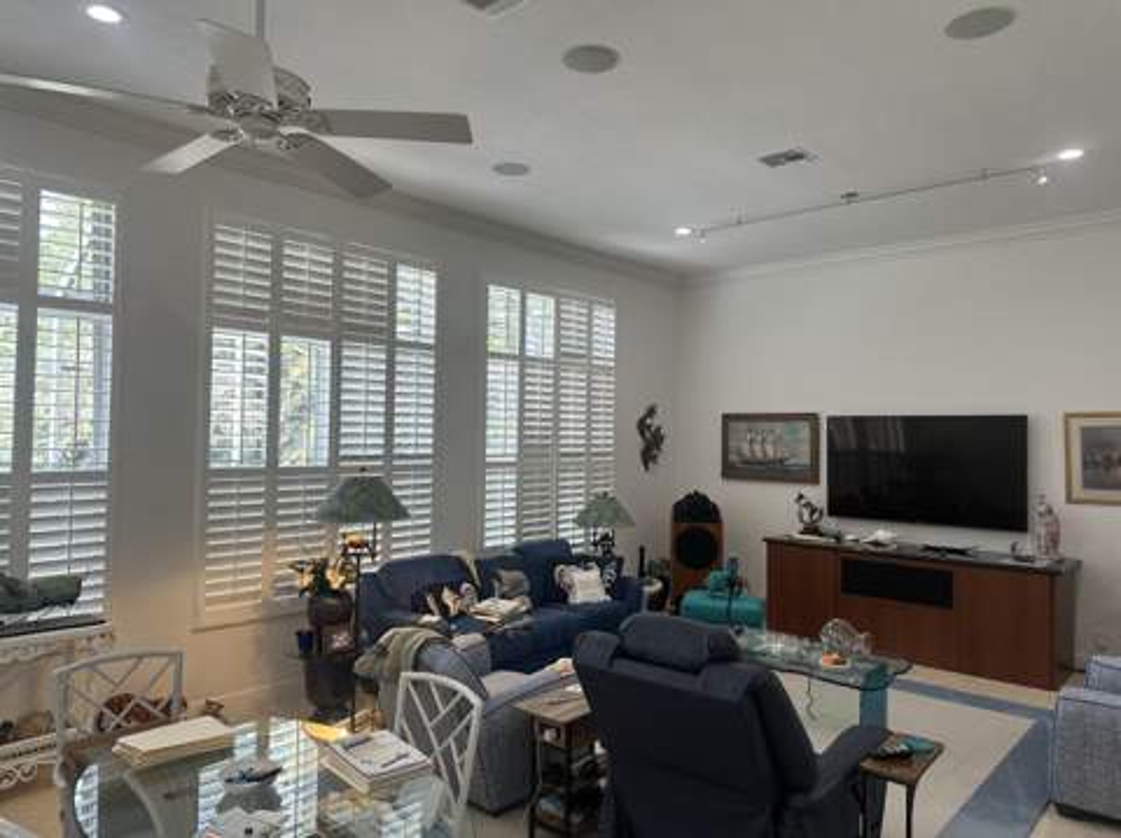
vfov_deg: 56.7
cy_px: 419
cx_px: 560
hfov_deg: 71.7
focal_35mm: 24
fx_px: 776
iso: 125
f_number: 1.78
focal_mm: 6.86
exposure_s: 1/120
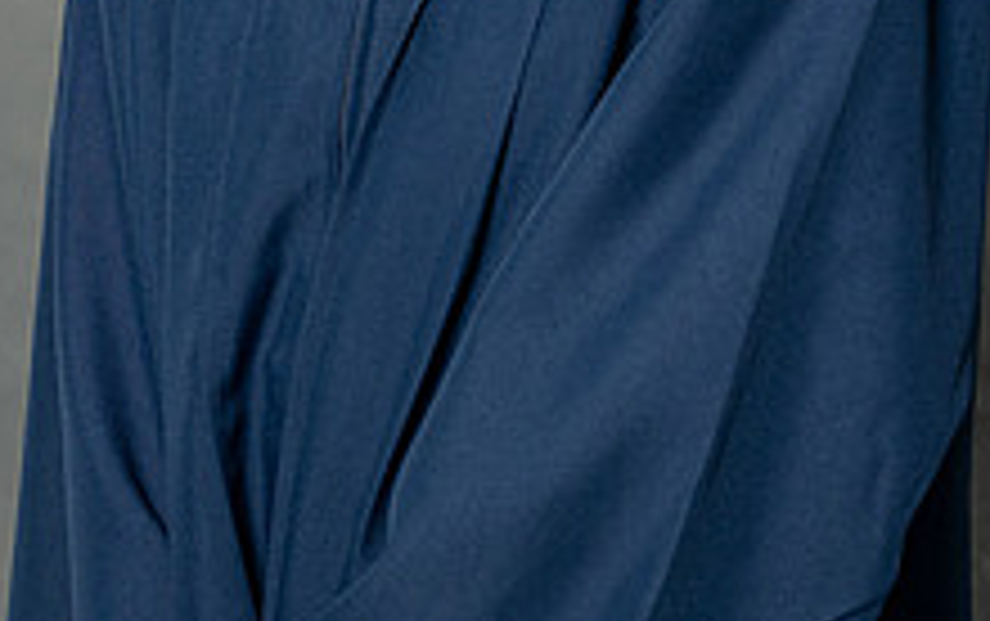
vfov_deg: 6.5
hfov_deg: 10.6
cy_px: -342
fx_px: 5348
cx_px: 462
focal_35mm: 198
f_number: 4
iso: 200
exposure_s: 1/200
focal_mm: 57
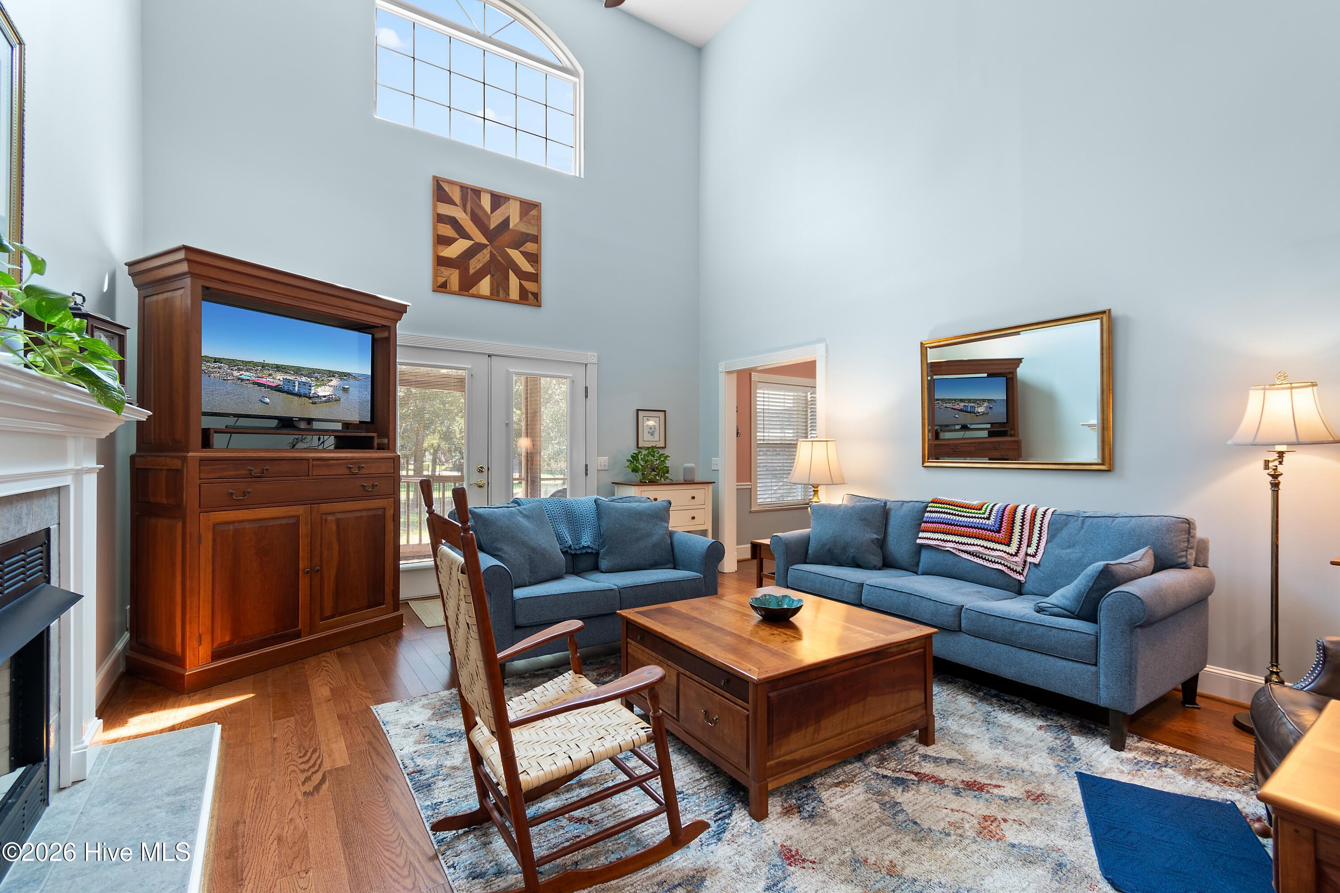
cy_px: 446
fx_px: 558
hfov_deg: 100.4
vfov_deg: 77.3
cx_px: 670
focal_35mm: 15
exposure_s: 1/2.5
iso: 100
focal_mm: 10
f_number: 4.5
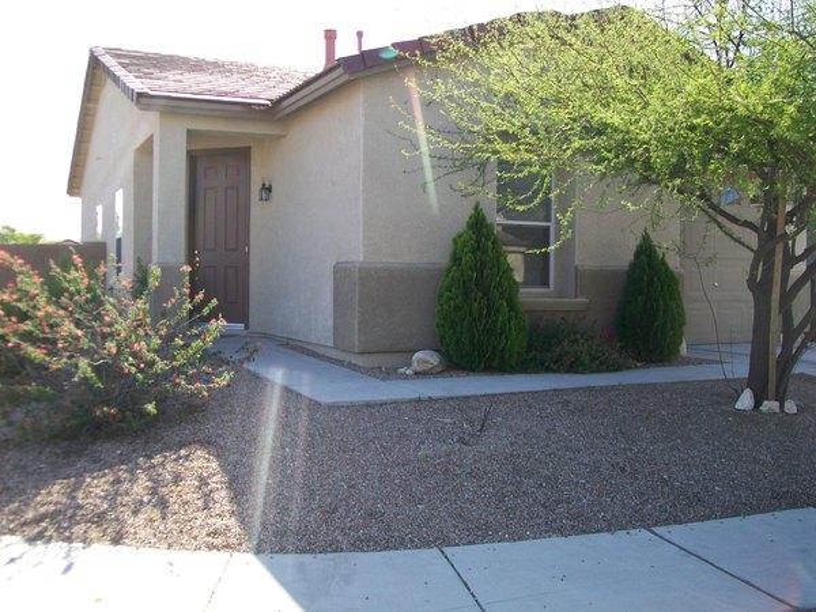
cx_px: 408
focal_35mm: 36
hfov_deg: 51.4
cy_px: 306
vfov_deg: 39.7
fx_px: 849
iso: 64
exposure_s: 1/320
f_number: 2.7
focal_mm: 6
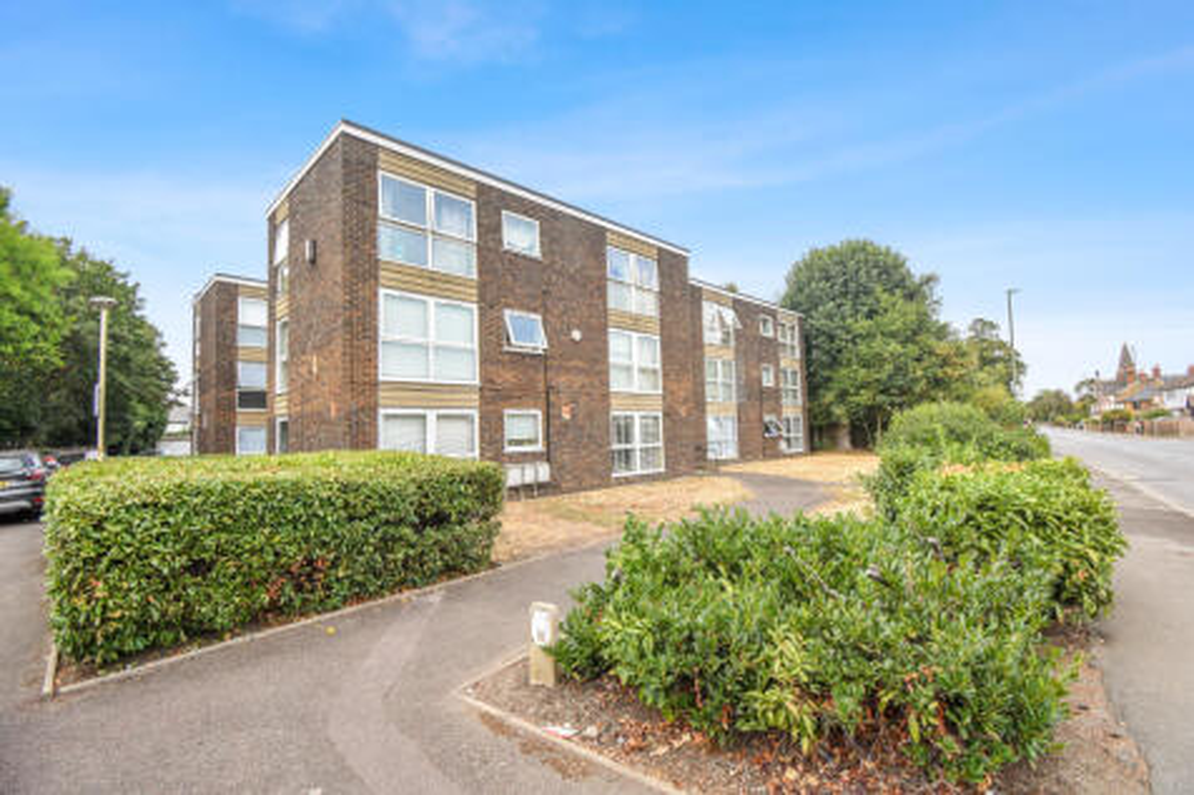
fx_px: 497
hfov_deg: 100.4
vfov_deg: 77.3
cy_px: 398
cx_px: 597
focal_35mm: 15
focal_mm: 10
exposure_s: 1/100
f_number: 8
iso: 200
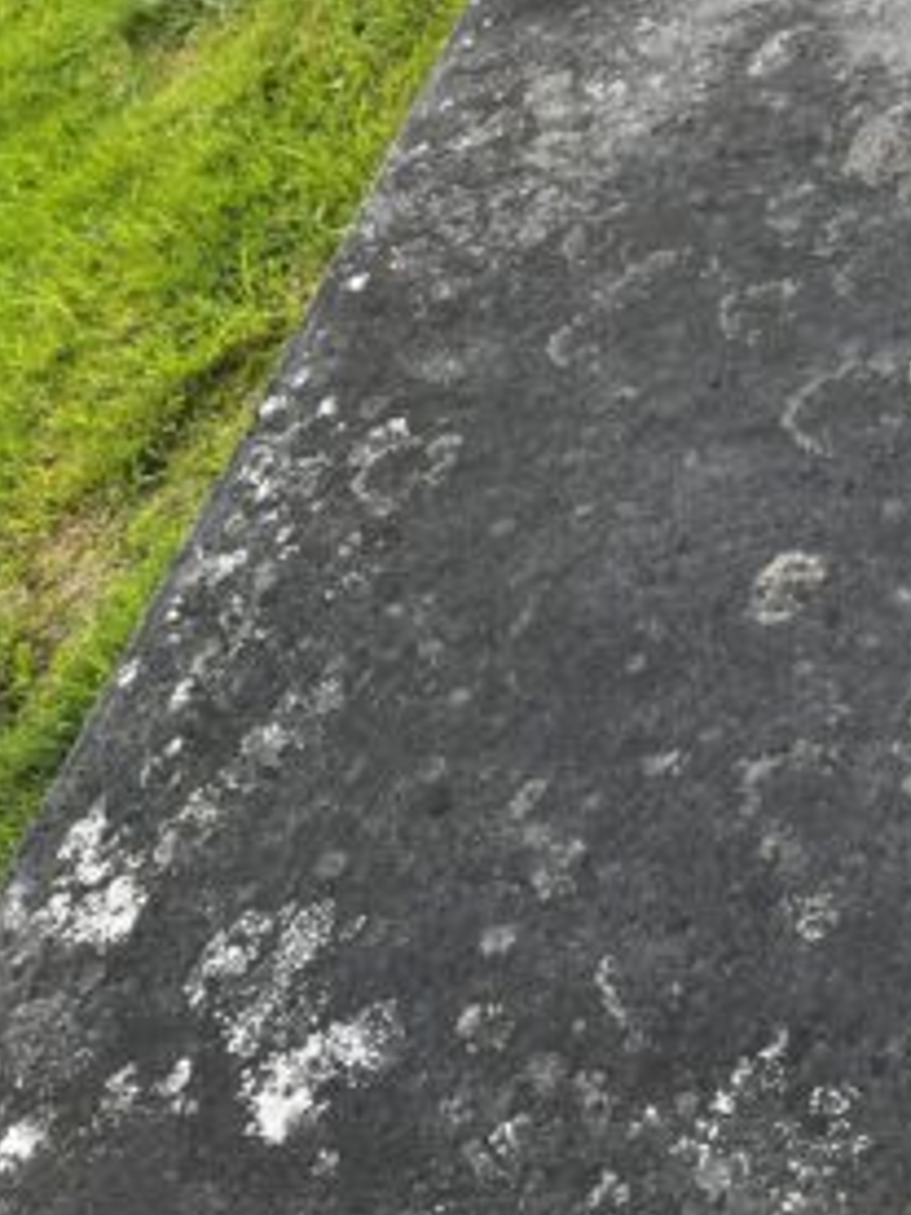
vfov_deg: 40.4
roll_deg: +31.9
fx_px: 1649
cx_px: 739
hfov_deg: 30.1
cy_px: 530
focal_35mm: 47
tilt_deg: -39.0
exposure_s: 1/422
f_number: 1.6
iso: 50
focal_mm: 5.1
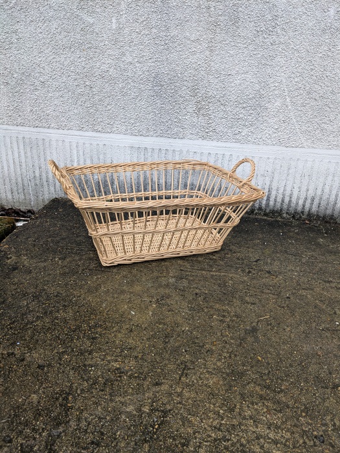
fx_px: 327
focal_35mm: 25
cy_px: 226
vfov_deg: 69.4
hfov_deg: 54.9
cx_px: 170
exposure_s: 1/359
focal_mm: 5.43
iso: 111
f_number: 1.89
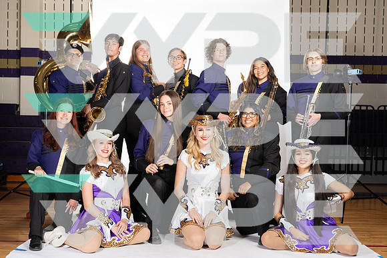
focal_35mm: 43
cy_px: 141
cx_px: 171
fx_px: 462
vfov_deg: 31.2
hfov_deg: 45.4
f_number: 5
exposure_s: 1/250
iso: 400
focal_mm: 38
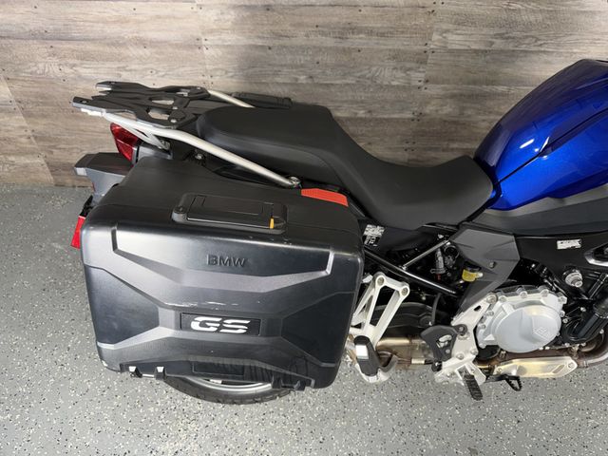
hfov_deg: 71.6
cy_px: 228
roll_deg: -0.5
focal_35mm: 24
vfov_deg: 56.8
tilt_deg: -43.0
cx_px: 304
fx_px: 422
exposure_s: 1/15
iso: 64
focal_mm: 6.76
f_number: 1.78
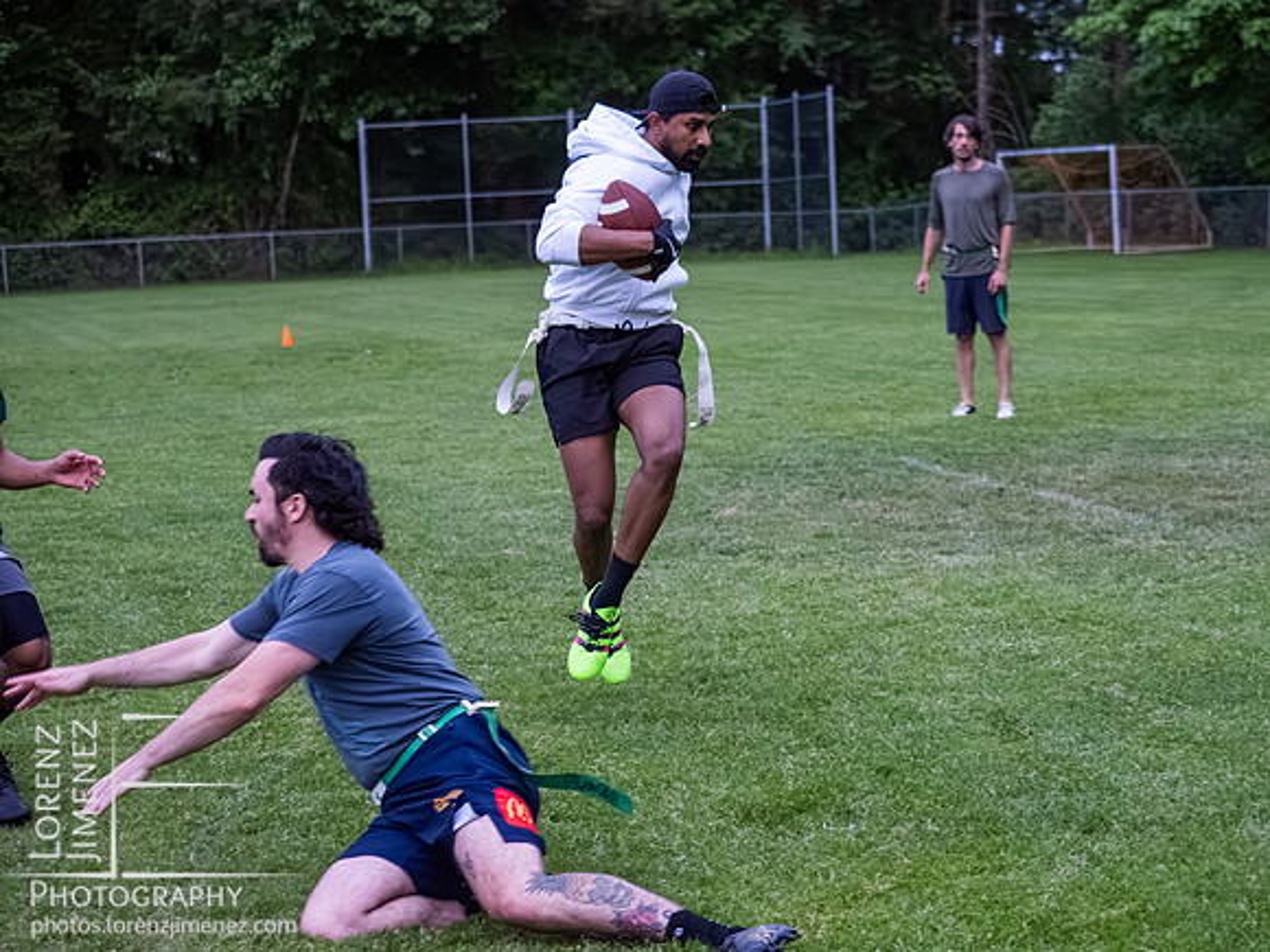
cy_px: 476
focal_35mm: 80
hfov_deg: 24.4
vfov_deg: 18.4
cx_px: 635
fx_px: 2935
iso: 6400
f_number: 2.8
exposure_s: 1/800
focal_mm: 40
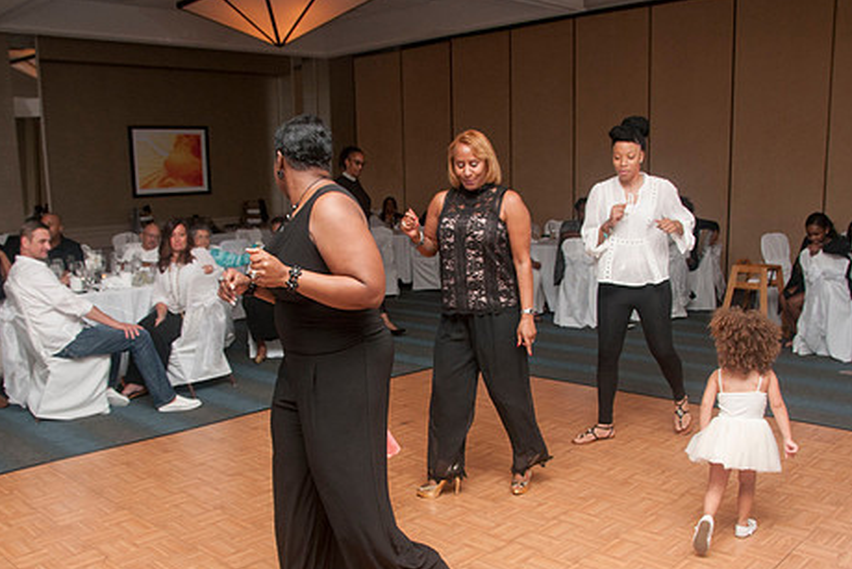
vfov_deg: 38.7
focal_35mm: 34
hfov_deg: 55.7
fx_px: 805
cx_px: 395
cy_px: 349
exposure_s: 1/125
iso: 400
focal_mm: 18
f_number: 5.6
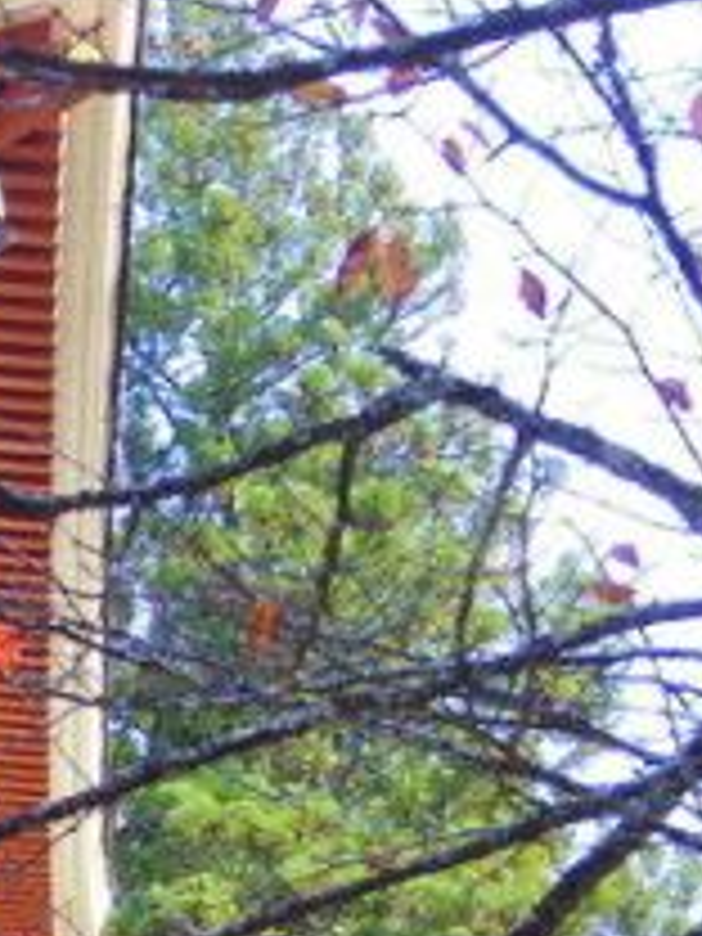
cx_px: -464
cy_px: 882
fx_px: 3840
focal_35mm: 142
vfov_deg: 13.7
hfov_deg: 10.0
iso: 200
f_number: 3.5
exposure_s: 1/125
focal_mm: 9
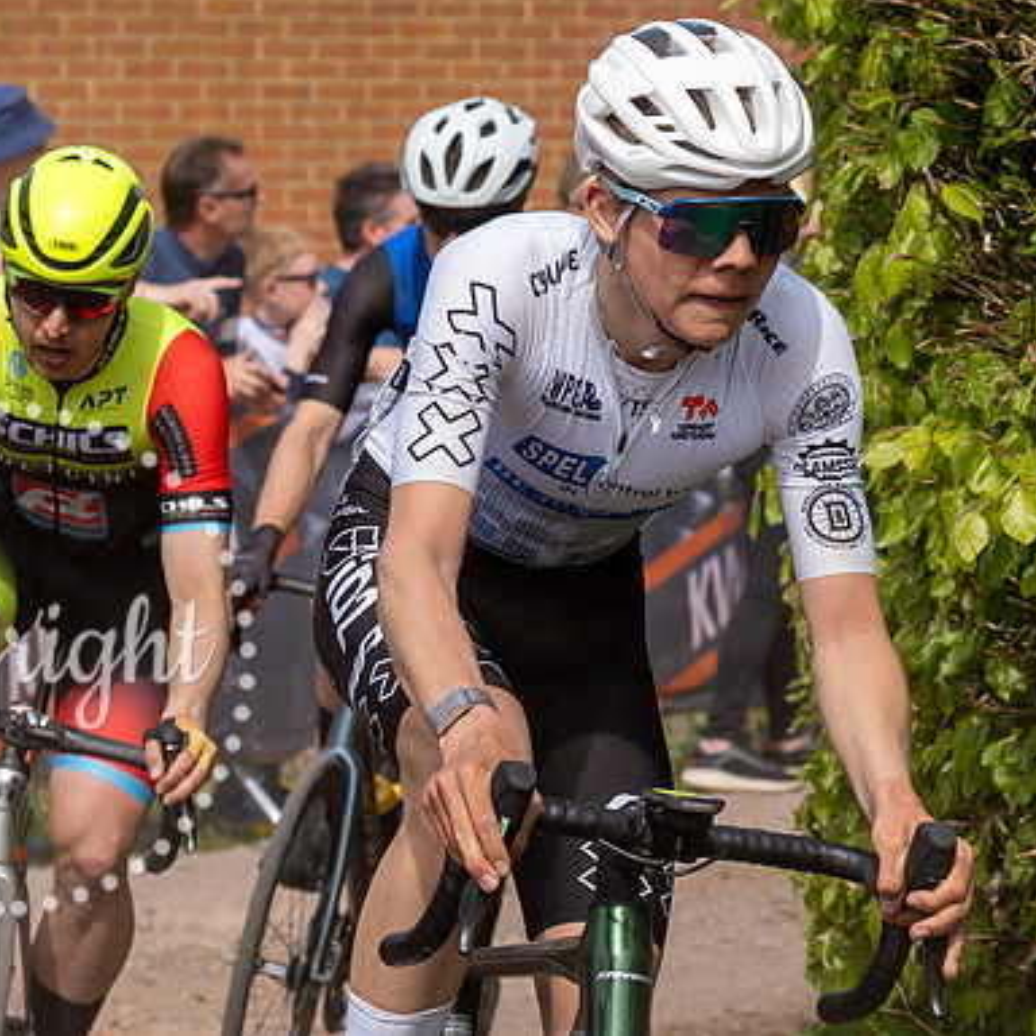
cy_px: 336
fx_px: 7077
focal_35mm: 209
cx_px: 597
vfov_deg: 8.4
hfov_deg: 8.4
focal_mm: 70
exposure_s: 1/1000
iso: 200
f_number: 5
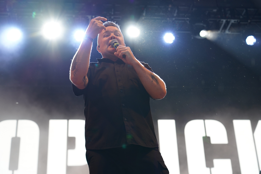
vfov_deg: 23.0
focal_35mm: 59
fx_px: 428
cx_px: 130
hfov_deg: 33.9
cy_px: 87
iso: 640
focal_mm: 59
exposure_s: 1/160
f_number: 4
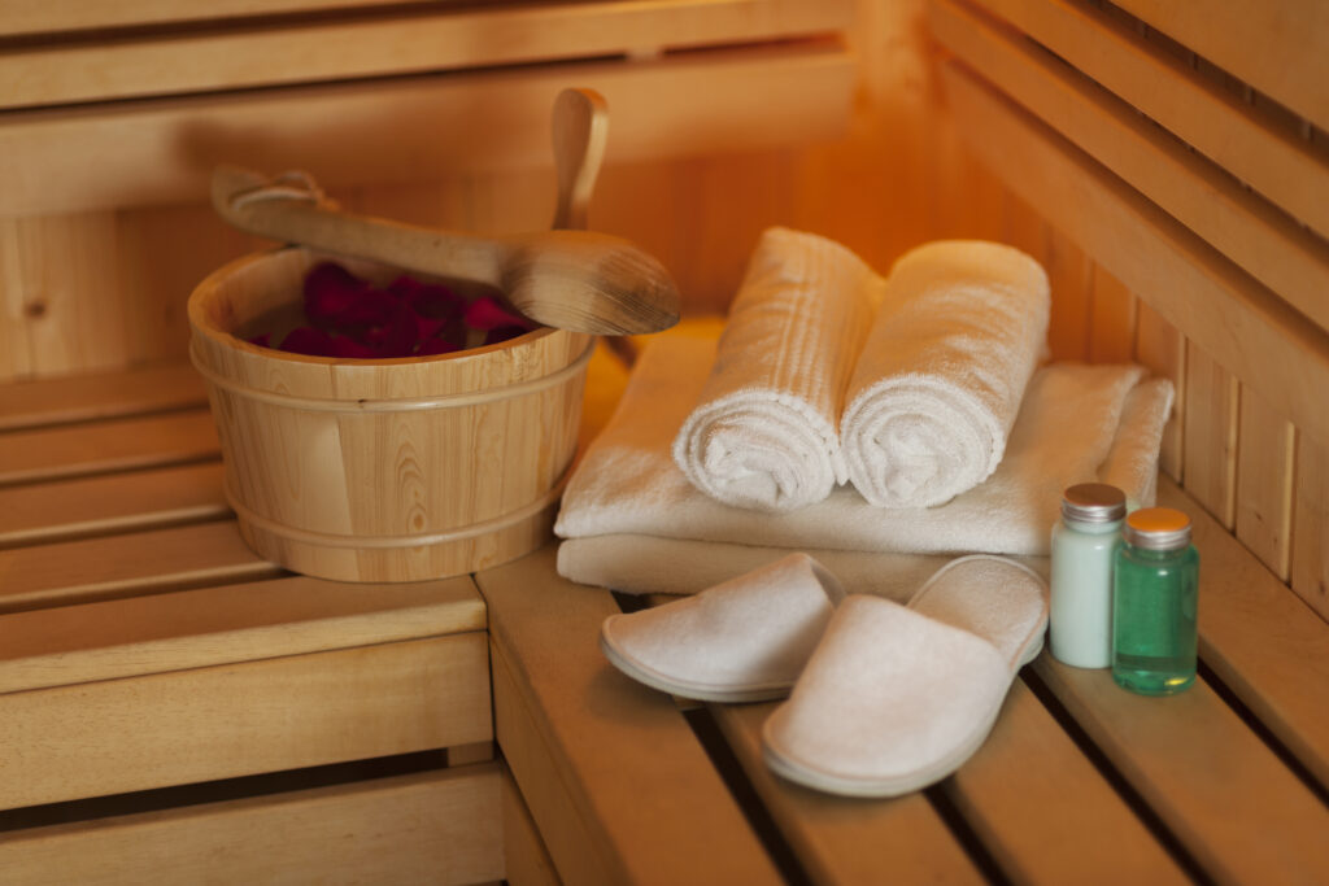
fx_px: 3138
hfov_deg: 23.9
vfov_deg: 16.1
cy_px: 443
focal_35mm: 85
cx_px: 664
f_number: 1.4
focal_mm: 85
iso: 100
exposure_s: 1/80
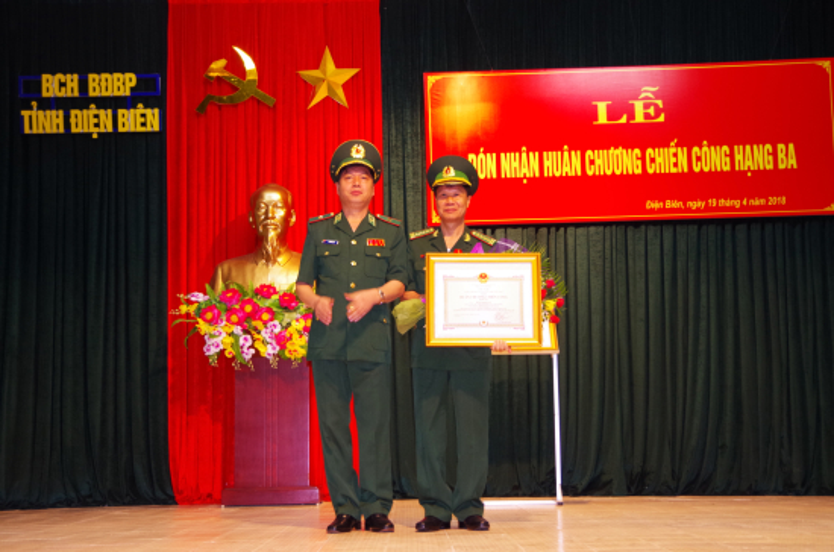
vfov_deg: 24.9
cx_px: 417
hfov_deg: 36.9
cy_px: 276
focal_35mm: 54
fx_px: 1248
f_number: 4.5
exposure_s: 1/60
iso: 800
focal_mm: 36
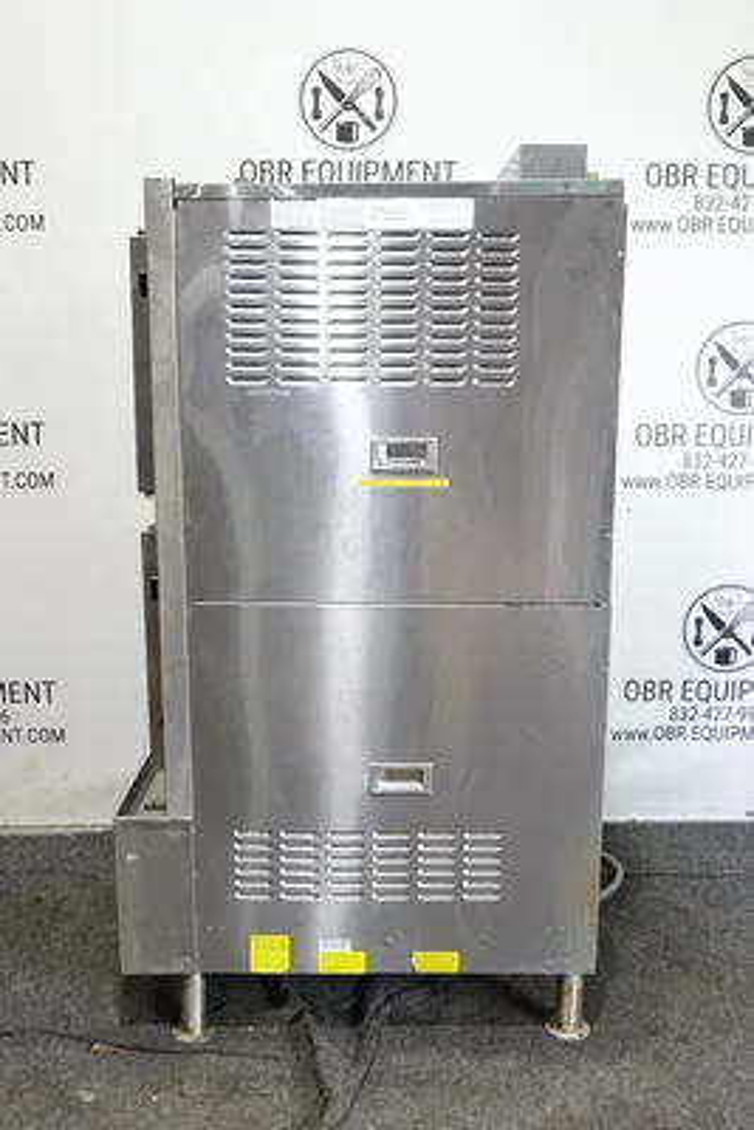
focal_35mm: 34
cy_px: 565
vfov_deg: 55.8
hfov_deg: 38.9
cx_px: 377
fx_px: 1067
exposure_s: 1/40
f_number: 3.5
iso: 1000
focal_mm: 12.76
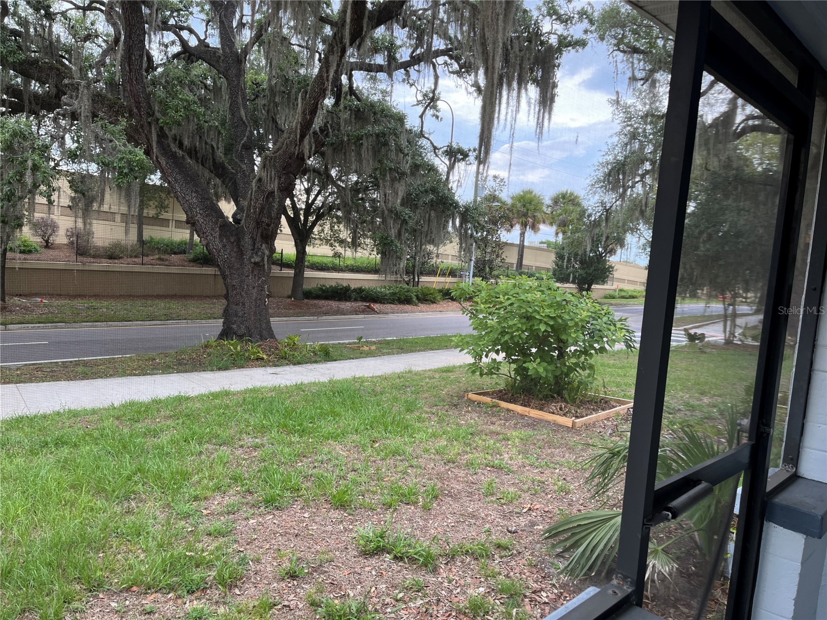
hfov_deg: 67.3
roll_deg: -4.3
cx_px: 414
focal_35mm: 26
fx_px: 621
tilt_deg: -5.4
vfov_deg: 53.1
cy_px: 310
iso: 64
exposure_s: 1/132
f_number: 1.6
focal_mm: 5.1
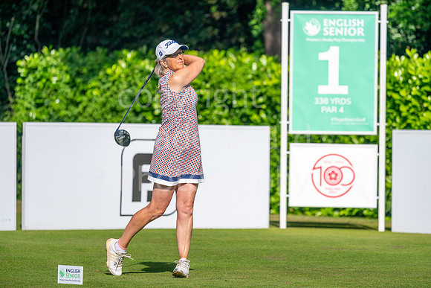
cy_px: 144
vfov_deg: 4.6
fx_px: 3592
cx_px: 216
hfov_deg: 6.9
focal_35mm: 300
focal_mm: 300
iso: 200
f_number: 5
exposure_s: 1/4000
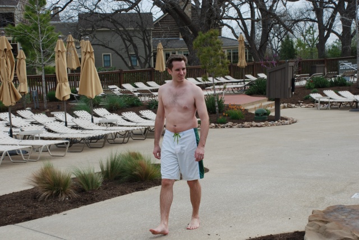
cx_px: 180
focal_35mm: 66
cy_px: 120
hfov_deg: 30.5
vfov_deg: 20.7
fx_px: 659
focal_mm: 44
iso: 100
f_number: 6.3
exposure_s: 1/160
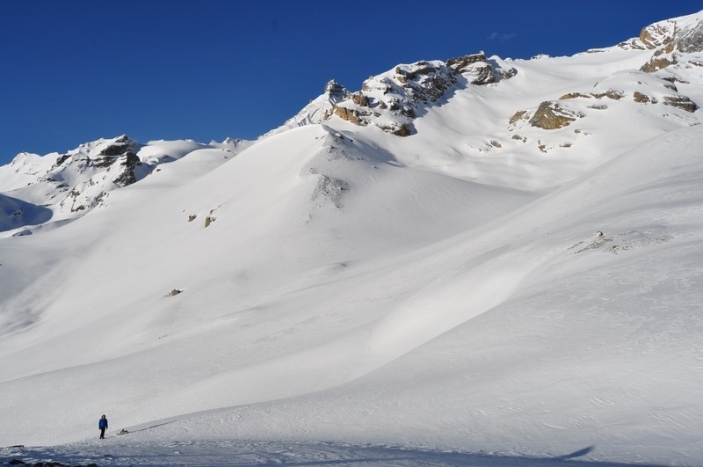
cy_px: 234
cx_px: 352
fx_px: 527
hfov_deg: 67.5
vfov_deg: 47.8
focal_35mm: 27
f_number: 11
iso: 200
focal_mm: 18
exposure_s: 1/500
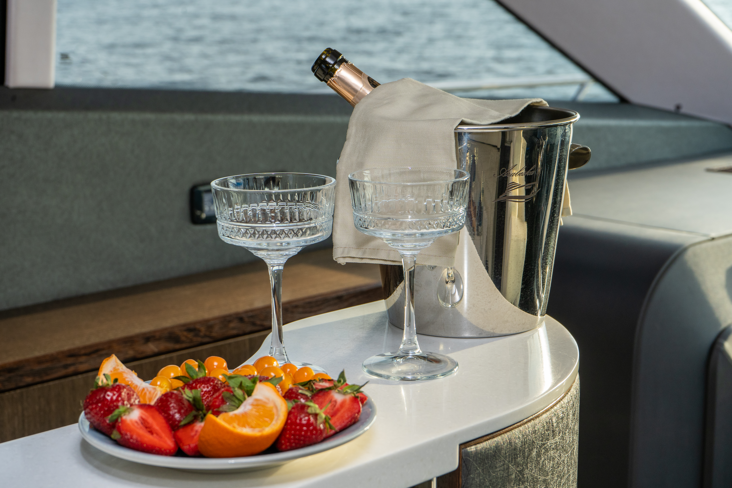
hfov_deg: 31.4
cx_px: 366
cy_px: 244
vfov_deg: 21.2
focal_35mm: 64
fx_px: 1301
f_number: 9.5
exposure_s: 1/200
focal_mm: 64
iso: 640
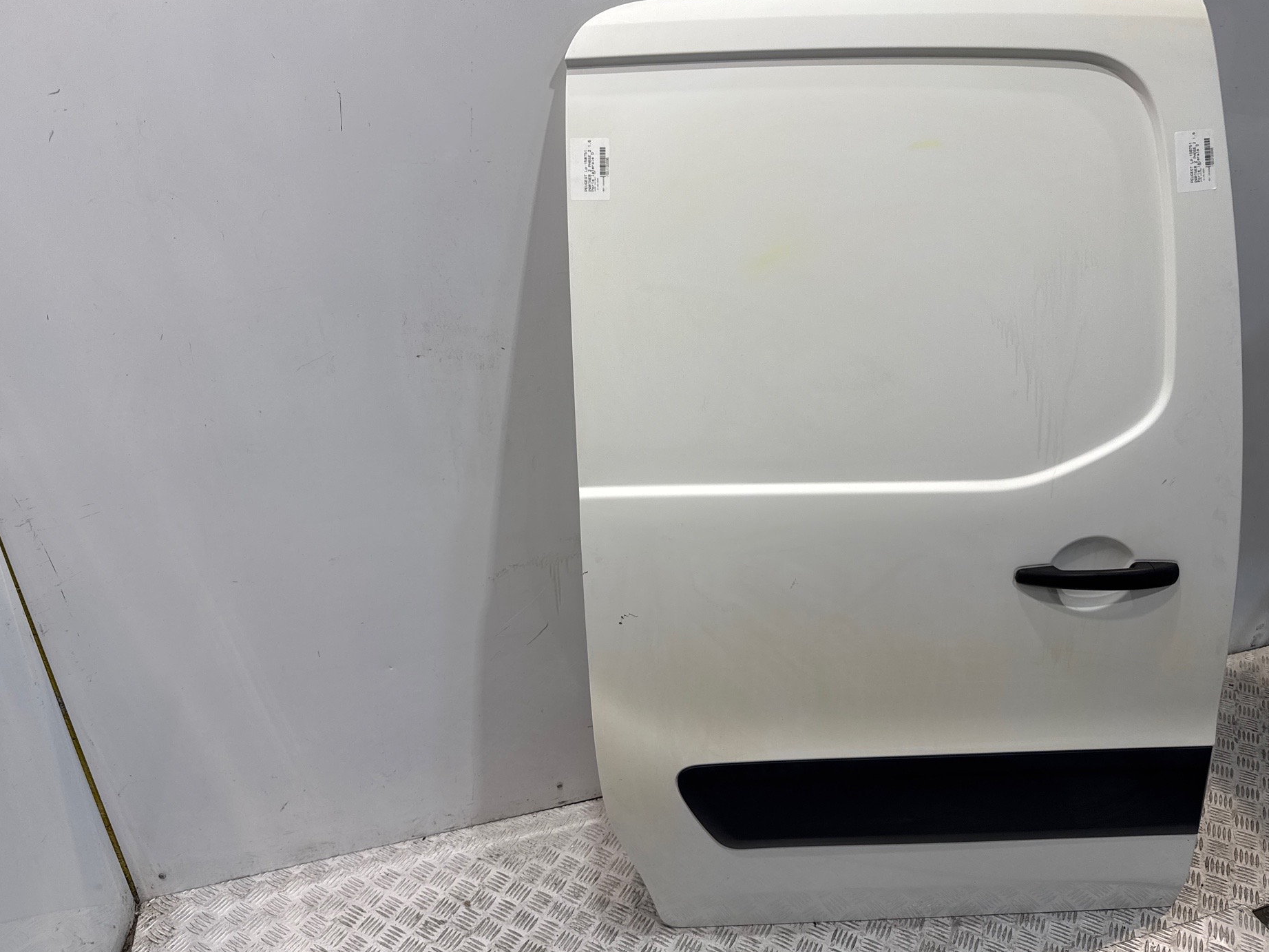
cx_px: 627
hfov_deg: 69.4
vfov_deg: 54.9
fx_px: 916
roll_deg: +1.0
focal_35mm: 25
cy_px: 477
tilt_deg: -26.3
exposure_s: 1/252
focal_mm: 6.76
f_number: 1.78
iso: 64
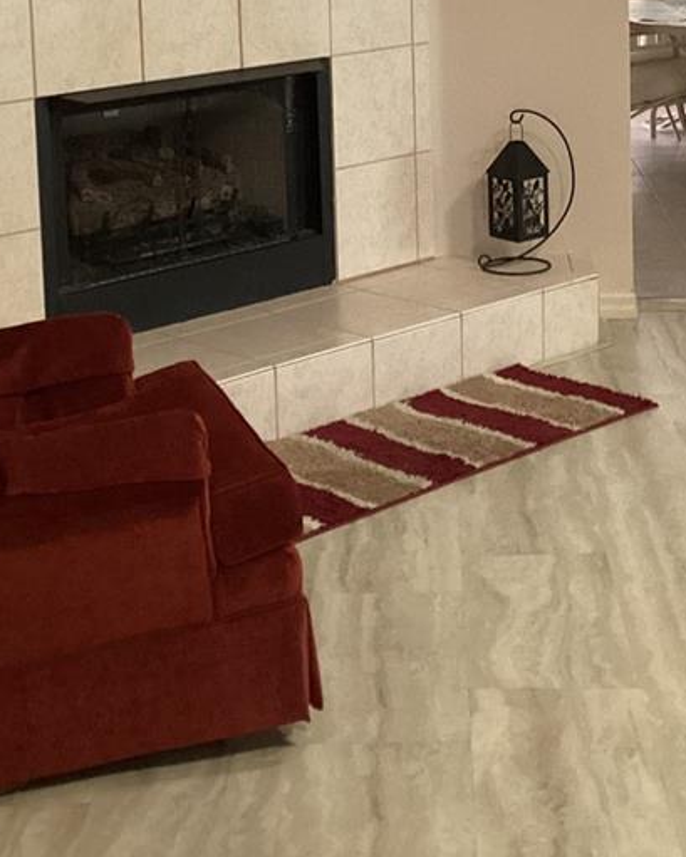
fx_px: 1801
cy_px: 40
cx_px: 352
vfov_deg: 25.7
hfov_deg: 21.6
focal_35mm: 71
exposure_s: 1/60
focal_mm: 3.3
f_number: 2.4
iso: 320
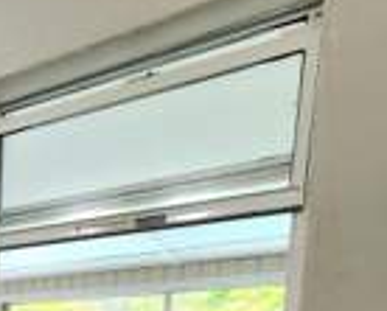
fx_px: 505
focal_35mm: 44
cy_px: 416
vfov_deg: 27.7
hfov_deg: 25.7
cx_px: -241
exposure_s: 1/60.2
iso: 200
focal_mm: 2.2
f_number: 2.2
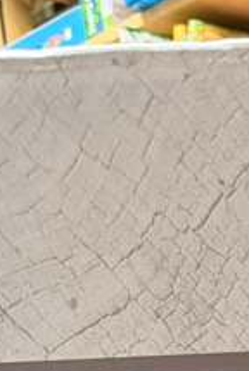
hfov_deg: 9.3
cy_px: 1004
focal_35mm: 139
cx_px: 489
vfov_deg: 11.2
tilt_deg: -14.8
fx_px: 1437
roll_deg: +3.1
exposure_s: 1/40
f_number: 1.78
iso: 640
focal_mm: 6.76
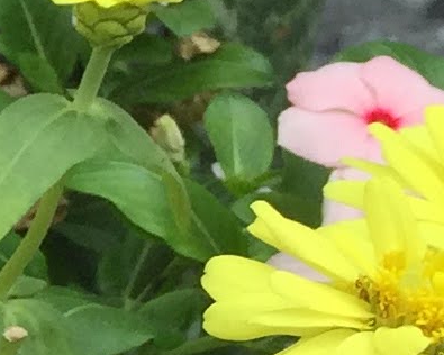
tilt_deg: -6.2
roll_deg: +0.5
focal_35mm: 234
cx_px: -833
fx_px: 3075
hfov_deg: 7.4
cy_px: 446
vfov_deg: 6.6
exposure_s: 1/775
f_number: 2.2
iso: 32
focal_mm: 4.15
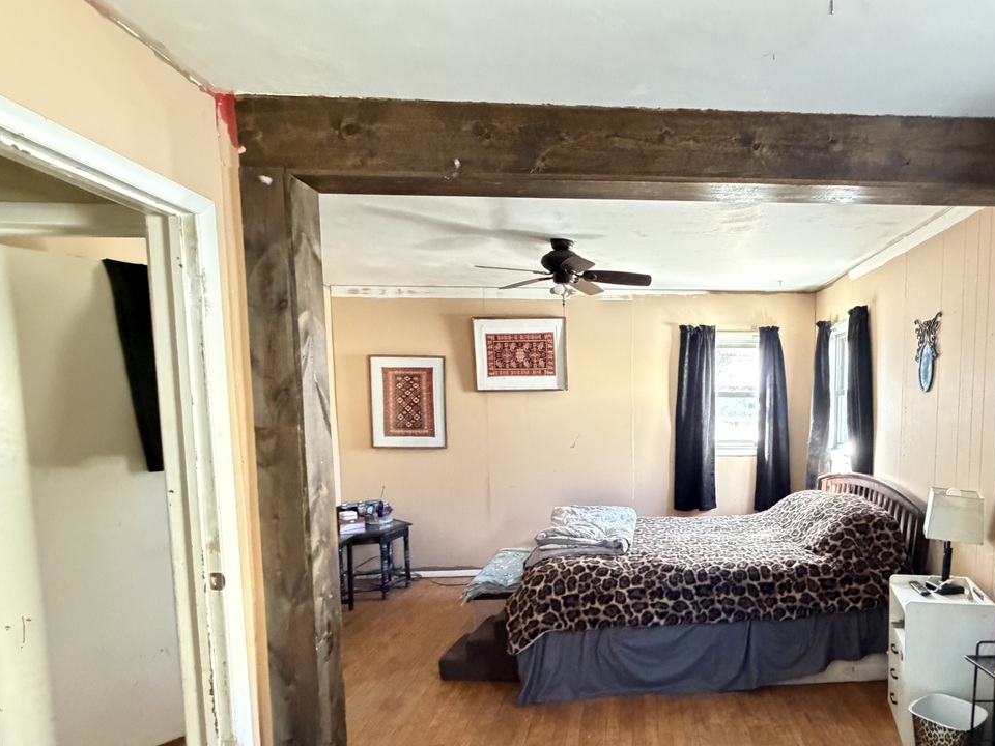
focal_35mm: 21
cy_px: 460
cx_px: 678
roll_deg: +0.7
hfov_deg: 76.0
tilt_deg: -5.2
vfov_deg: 62.7
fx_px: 604
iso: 1250
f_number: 2.2
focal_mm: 2.22
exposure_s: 1/54
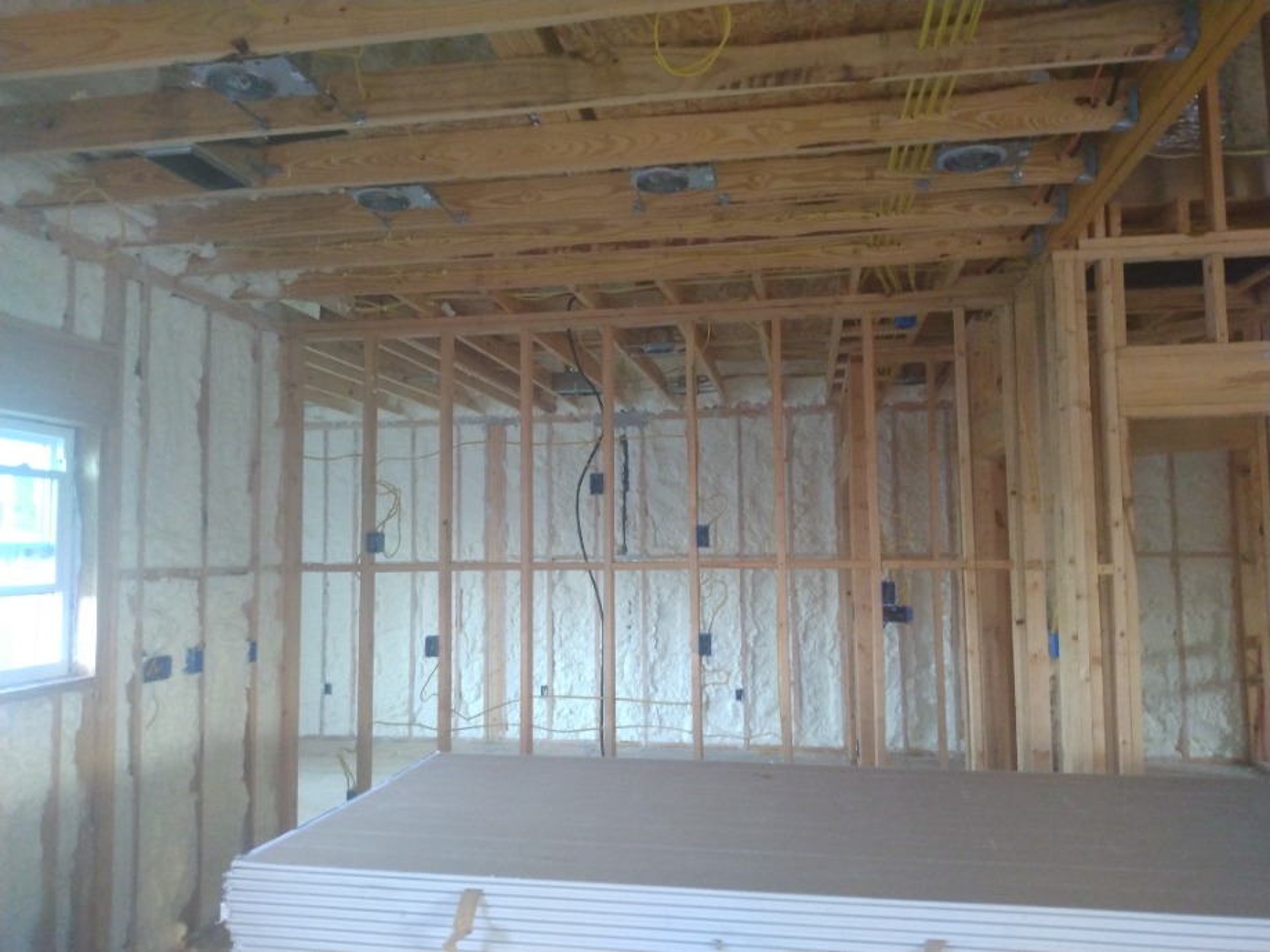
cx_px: 635
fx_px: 734
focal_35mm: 20
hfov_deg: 81.7
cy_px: 476
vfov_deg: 66.0
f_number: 2
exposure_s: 1/30
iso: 609
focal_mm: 3.54
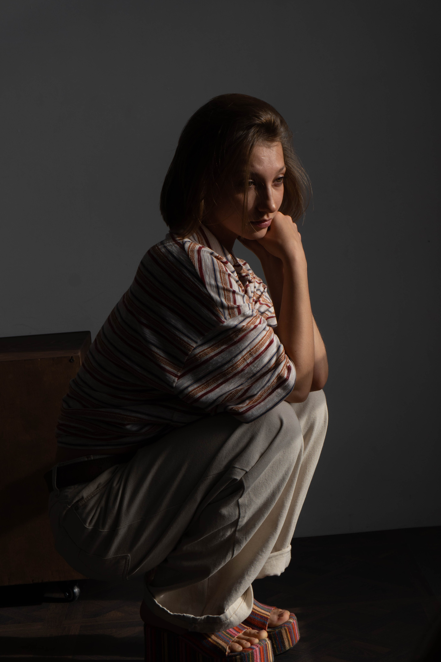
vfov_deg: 27.0
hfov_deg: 18.2
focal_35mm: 75
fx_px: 1378
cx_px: 220
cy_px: 331
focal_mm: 50
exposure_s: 1/250
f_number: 9
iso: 100
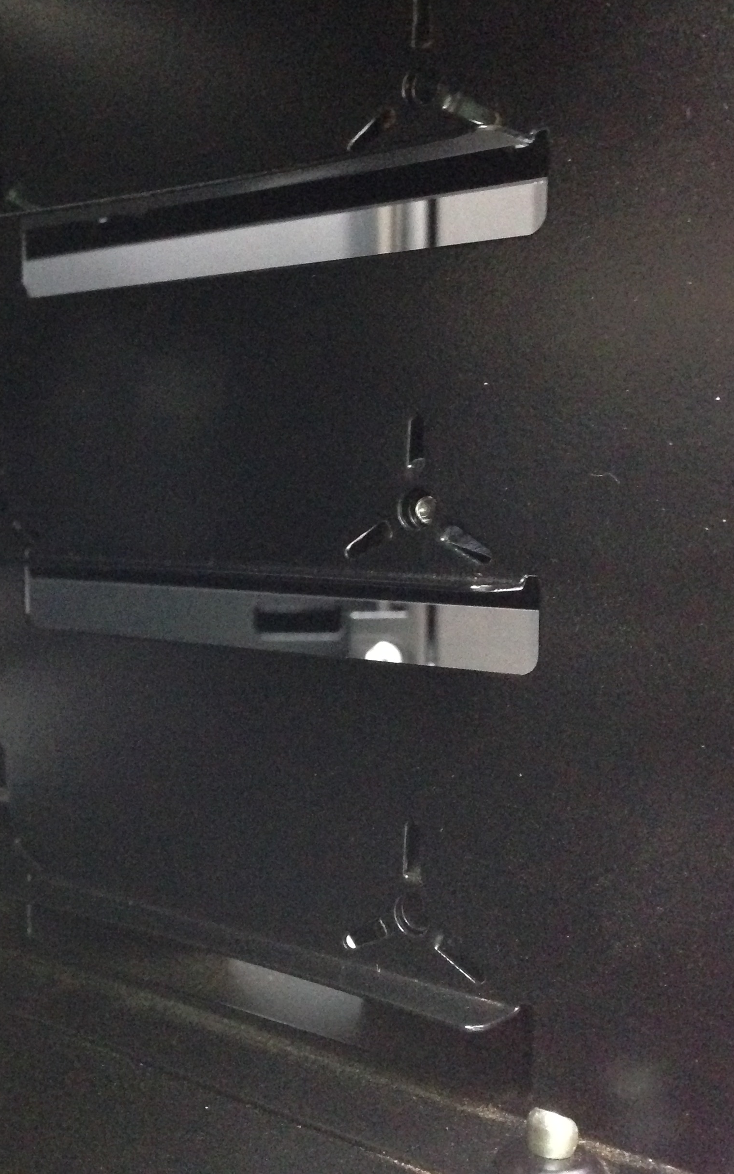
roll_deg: +0.7
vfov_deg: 42.6
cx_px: 143
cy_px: 586
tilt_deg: -6.0
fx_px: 1504
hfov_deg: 26.9
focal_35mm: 47
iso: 800
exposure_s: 1/15
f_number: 2.4
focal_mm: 4.12
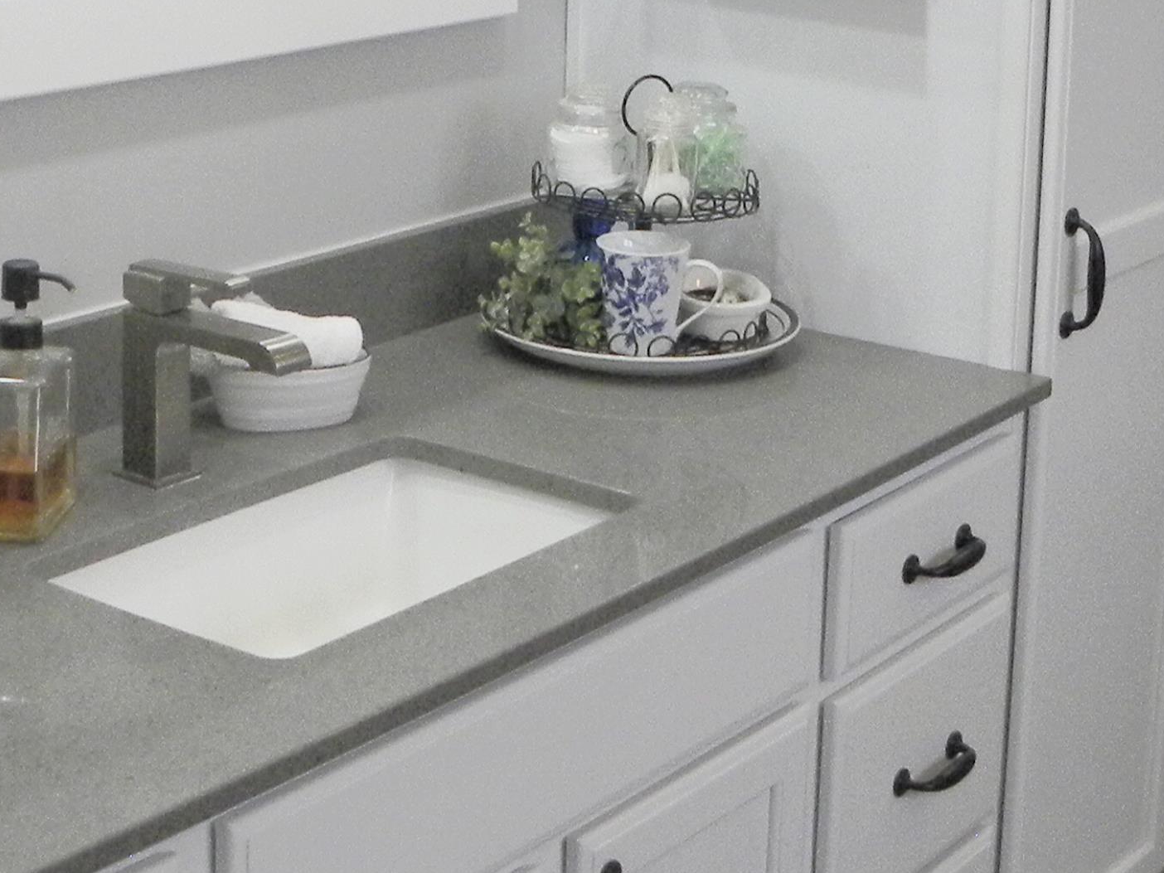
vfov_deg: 30.2
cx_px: 298
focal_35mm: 48
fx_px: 1614
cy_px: 493
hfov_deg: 38.7
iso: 195
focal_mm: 4.6
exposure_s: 1/80.7
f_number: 2.8
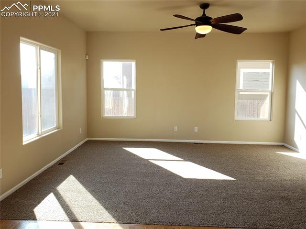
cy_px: 114
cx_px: 153
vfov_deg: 53.0
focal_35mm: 26
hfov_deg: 67.3
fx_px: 230
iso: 50
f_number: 2.4
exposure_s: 1/120
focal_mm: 4.3
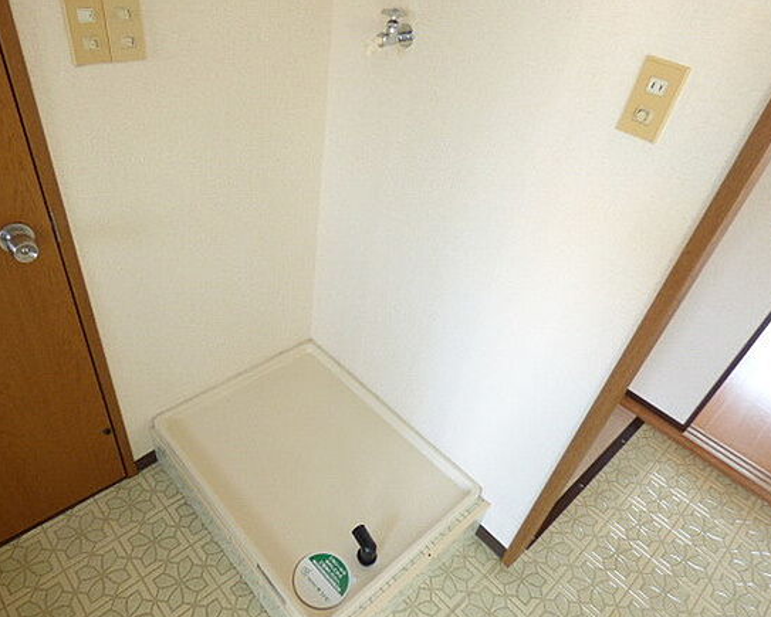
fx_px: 525
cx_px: 338
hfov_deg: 72.3
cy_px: 325
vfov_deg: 60.9
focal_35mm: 23
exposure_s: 1/30
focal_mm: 3.58
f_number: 2.8
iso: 200
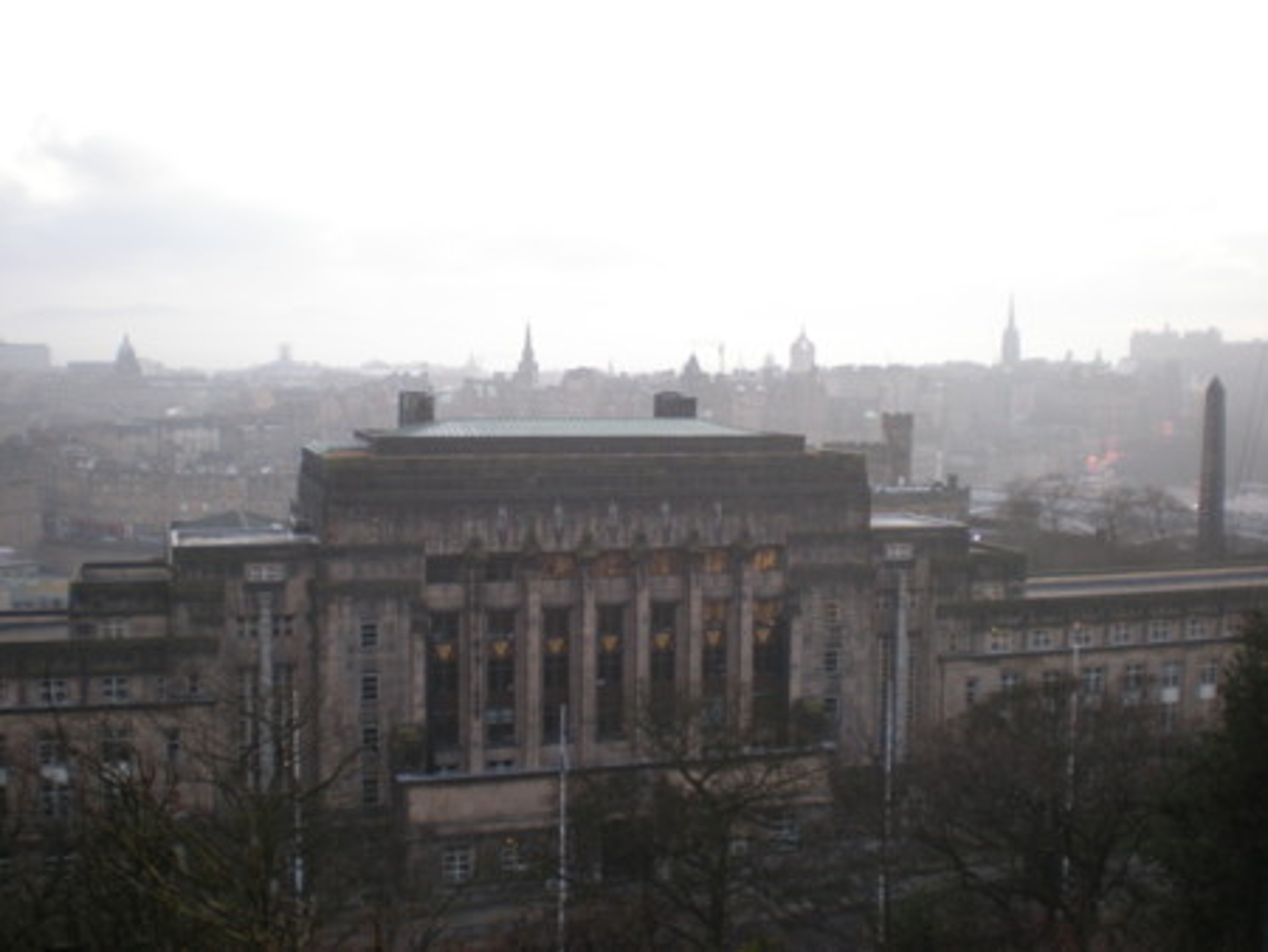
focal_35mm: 38
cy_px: 476
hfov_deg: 49.0
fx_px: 1393
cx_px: 634
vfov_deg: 37.8
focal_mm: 6.3
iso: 64
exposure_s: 1/40.5
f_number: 3.1
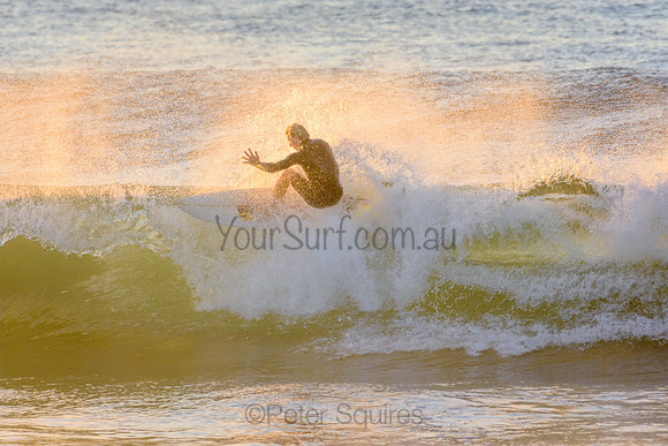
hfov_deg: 2.7
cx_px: 334
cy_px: 223
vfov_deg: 1.8
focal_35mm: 750
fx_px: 13921
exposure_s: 1/1000
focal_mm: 500
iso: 560
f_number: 5.6
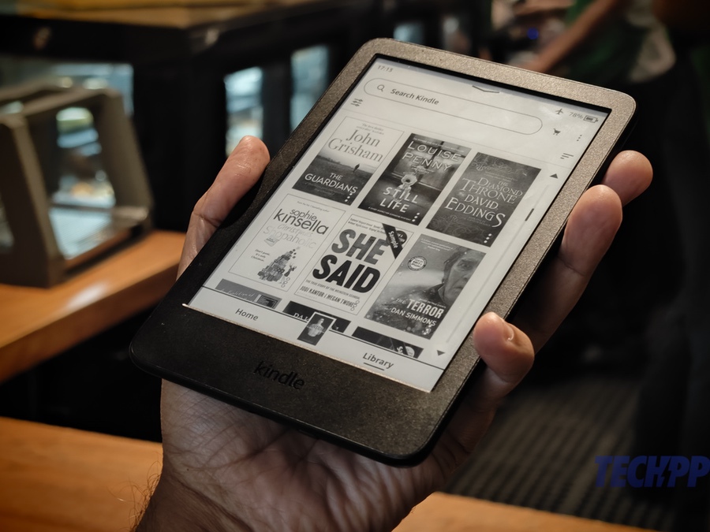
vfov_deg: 19.6
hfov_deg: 26.0
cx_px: 355
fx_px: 1538
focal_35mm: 75
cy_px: 266
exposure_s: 1/50
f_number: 1.25
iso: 1000
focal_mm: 75
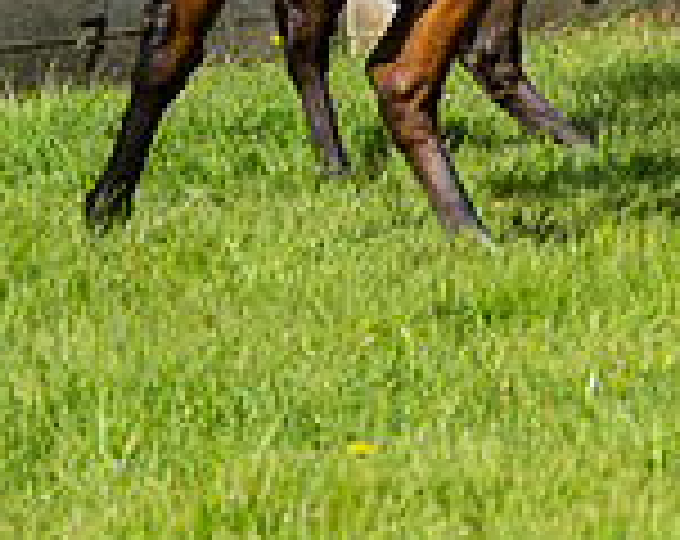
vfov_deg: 4.8
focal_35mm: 321
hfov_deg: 6.0
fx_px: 6444
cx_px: 71
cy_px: -267
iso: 400
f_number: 5
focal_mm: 70
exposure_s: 1/3200
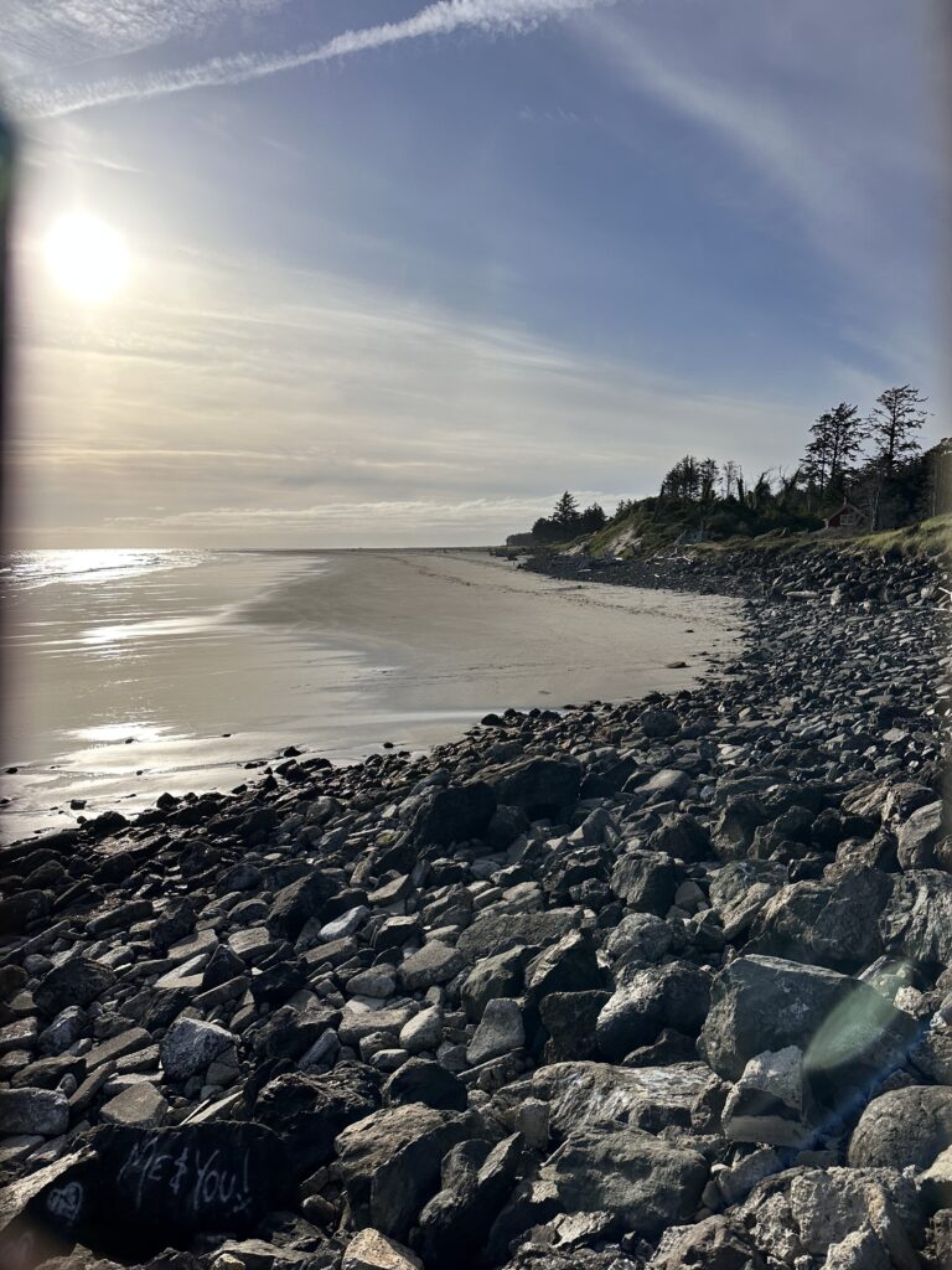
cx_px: 476
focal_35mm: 24
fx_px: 880
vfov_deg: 71.6
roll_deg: +0.0
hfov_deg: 56.8
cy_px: 635
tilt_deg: -5.4
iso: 80
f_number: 1.78
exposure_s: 1/15625
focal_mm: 6.86
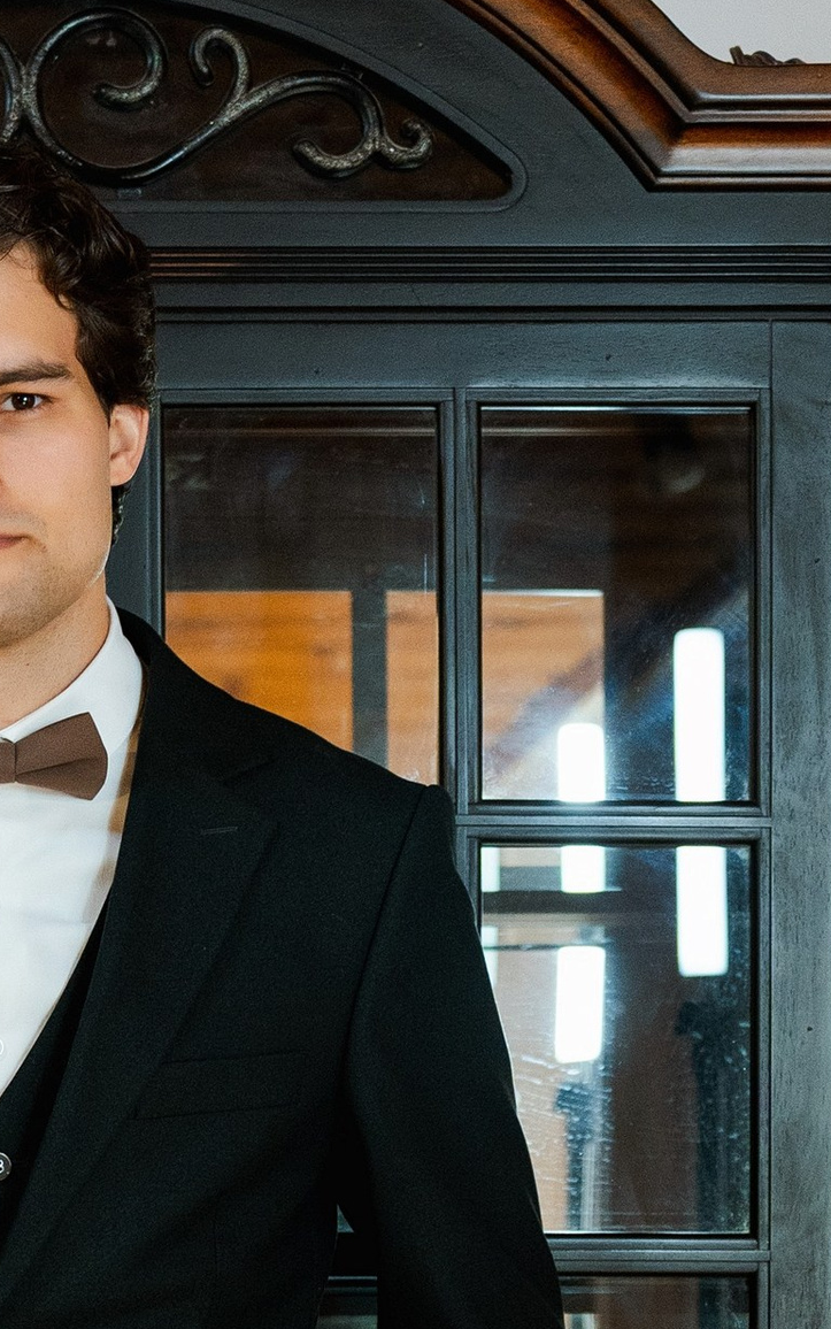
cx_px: 179
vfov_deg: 15.1
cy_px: 1704
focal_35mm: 132
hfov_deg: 9.9
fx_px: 4781
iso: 800
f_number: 2.8
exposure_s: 1/100
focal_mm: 39
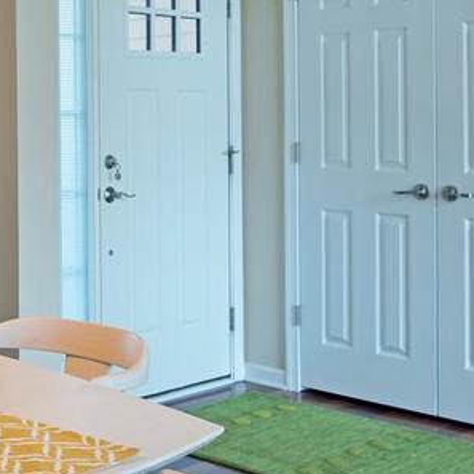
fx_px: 1022
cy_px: 124
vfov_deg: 25.8
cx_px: -120
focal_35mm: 66
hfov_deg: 23.5
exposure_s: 1/160
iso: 640
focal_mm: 16
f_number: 4
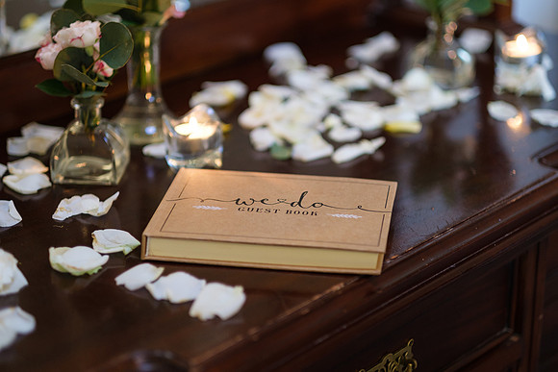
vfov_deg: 16.3
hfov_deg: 24.2
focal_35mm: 84
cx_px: 279
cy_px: 186
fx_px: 1302
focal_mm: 56
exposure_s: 1/125
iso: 800
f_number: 1.4
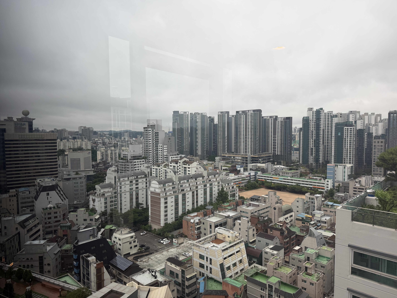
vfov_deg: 56.8
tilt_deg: -3.5
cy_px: 149
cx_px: 198
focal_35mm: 24
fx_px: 275
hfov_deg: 71.6
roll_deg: +0.3
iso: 80
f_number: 1.78
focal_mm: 6.76
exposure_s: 1/121
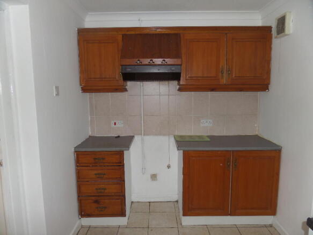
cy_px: 118
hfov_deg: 71.6
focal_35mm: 24
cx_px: 156
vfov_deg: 56.8
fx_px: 217
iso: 120
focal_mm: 4
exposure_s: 1/30
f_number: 3.2
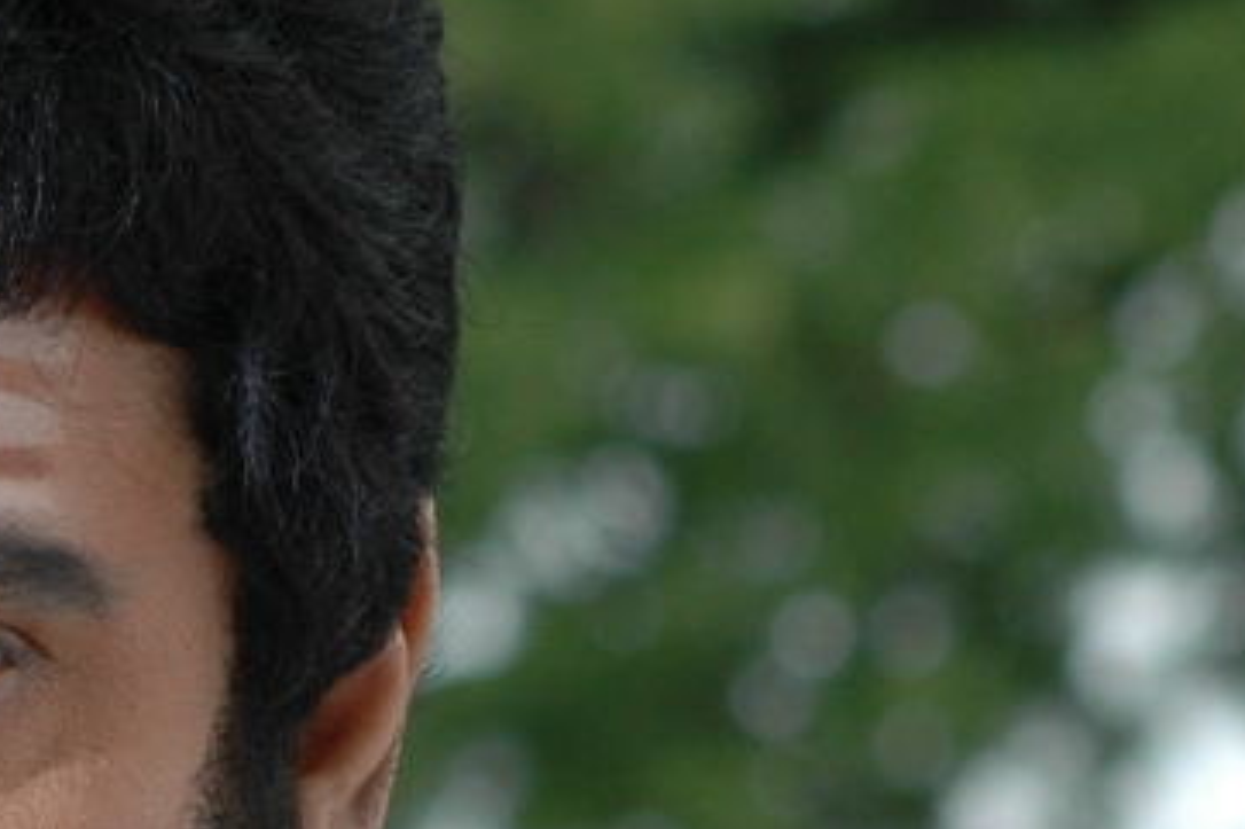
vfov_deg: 2.2
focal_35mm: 629
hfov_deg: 3.3
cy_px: 1324
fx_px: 21749
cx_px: -272
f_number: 8
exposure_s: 1/400
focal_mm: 95
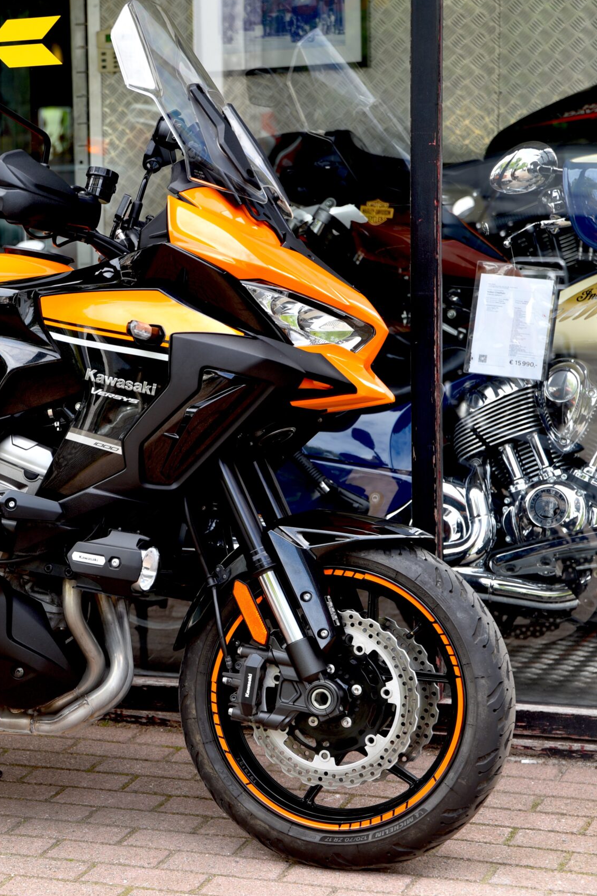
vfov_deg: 20.4
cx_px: -39
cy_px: 445
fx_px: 2487
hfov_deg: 13.4
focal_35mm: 100
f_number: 4.5
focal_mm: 66
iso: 100
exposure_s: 1/80
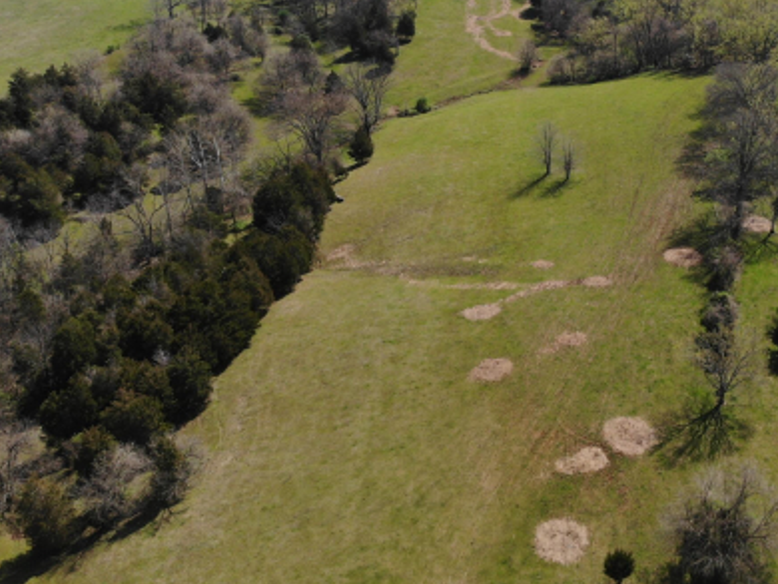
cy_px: 195
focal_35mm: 41
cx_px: 568
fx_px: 922
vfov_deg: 34.8
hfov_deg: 44.5
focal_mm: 4.5
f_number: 2.8
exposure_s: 1/760
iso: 100
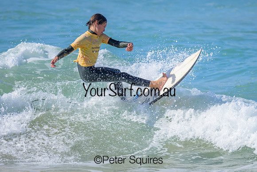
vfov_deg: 1.4
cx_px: 138
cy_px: 81
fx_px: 7231
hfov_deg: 2.0
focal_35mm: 1013
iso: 400
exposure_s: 1/2000
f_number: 6.3
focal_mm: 800
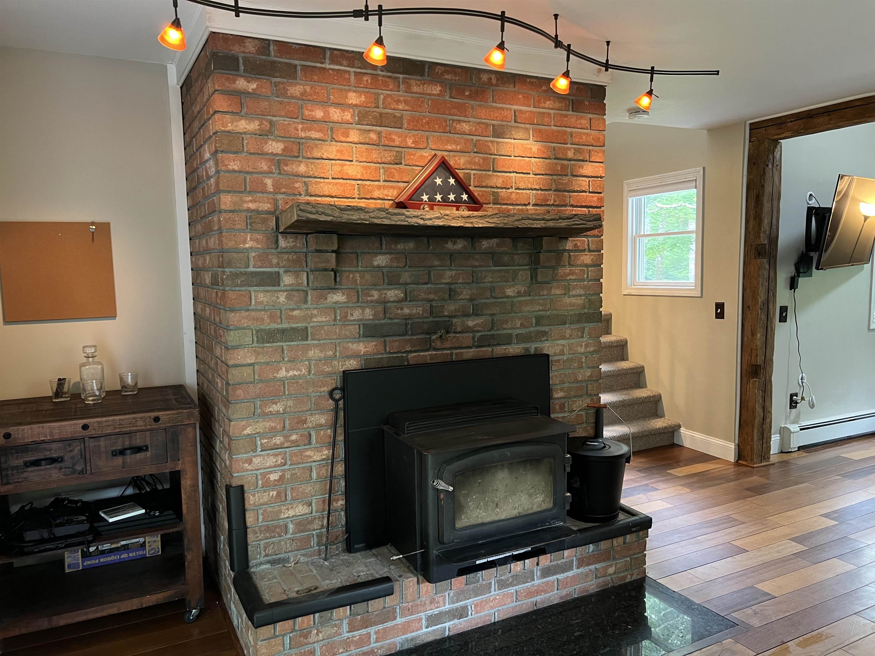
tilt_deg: -5.7
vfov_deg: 53.1
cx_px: 438
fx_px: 657
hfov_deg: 67.3
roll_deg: +0.8
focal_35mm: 26
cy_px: 328
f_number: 1.5
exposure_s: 1/40
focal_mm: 5.7
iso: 500
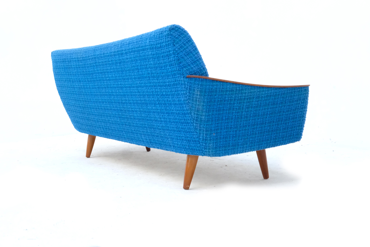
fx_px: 555
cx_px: 186
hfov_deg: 36.9
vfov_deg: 25.1
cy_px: 122
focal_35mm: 54
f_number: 7.1
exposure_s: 1/160
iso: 4000
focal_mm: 35
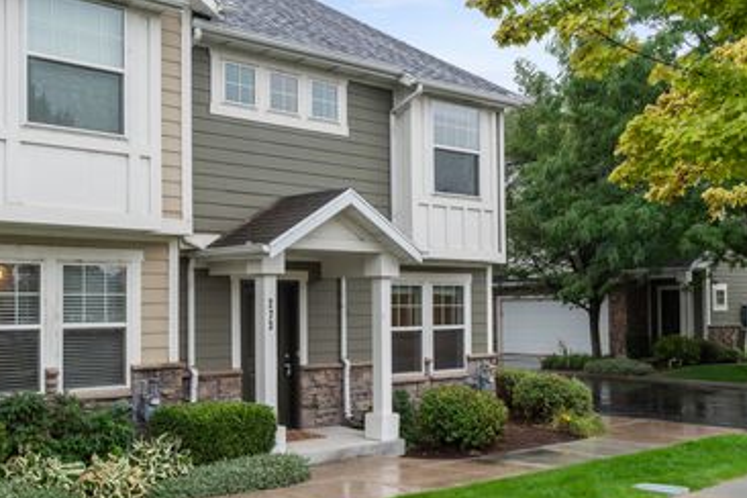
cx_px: 329
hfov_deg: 47.3
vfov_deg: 32.6
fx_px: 851
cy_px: 240
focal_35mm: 41
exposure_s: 1/15
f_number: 9
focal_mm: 30
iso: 100
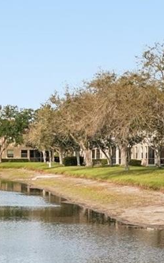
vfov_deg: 14.8
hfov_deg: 9.1
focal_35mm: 141
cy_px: 160
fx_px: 1010
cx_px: -51
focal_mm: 34.5
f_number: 11
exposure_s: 1/800
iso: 400
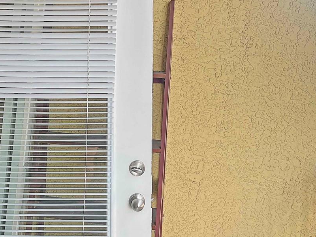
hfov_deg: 36.1
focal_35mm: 52
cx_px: 87
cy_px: 193
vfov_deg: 27.4
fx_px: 475
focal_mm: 5.7
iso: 50
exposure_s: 1/121
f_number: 1.5
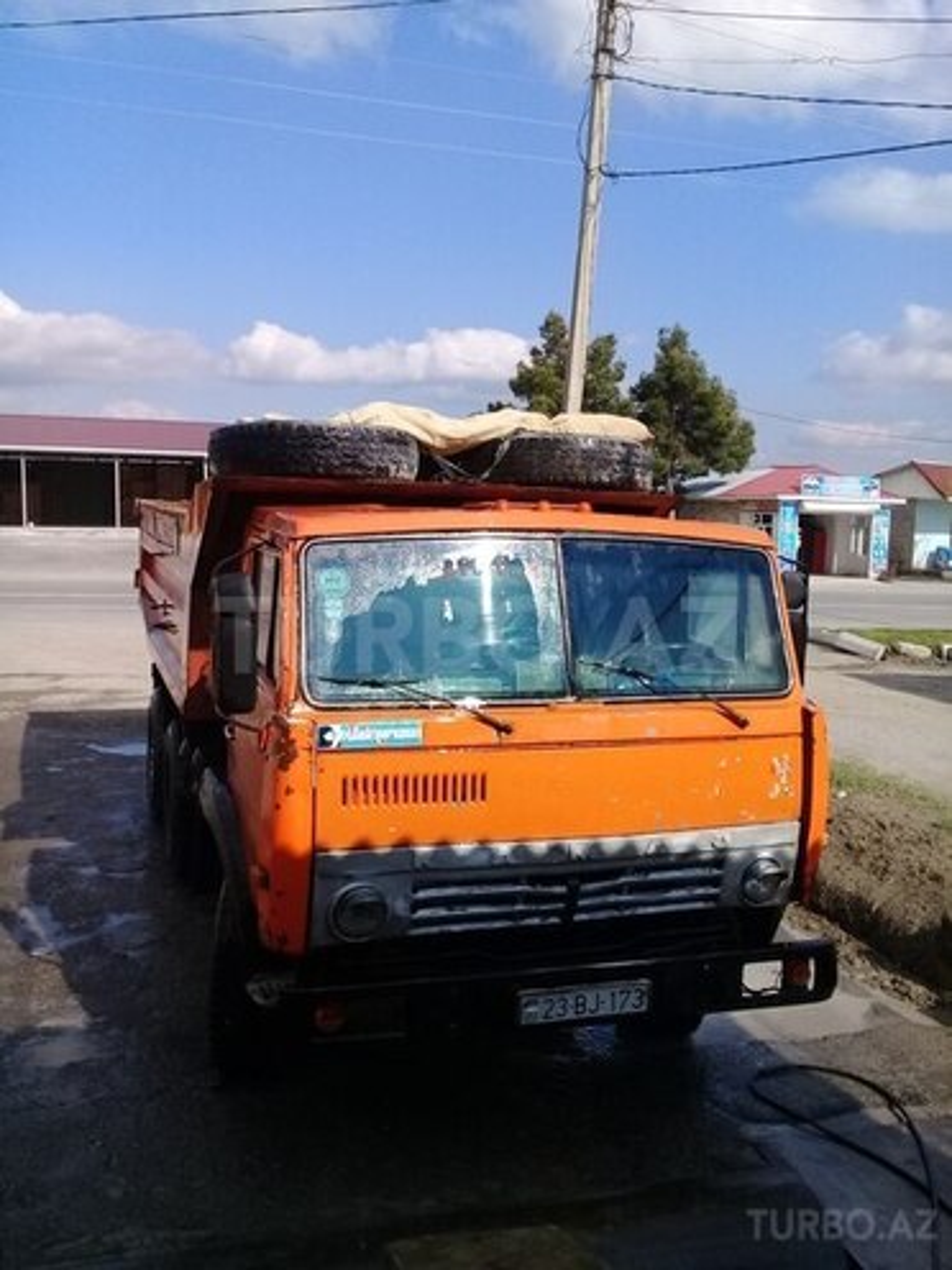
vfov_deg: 58.4
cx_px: 476
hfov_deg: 45.4
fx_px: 1137
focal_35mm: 31
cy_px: 635
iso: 50
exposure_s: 1/1715
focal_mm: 3.3
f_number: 2.2
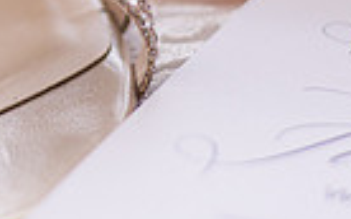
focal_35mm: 214
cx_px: 86
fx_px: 2045
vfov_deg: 6.0
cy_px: -129
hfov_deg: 9.8
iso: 500
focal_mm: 50
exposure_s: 1/1250
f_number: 2.2
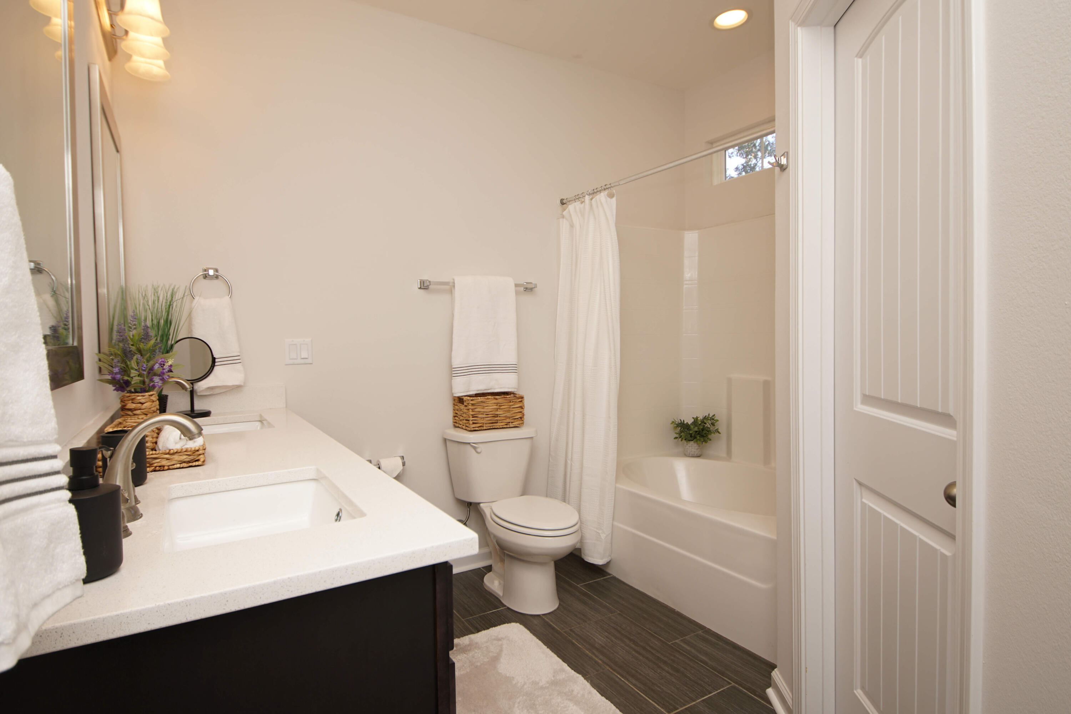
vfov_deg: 67.4
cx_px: 536
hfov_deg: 90.0
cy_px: 357
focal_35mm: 18
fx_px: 536
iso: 125
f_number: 4.5
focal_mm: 12
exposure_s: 1/60
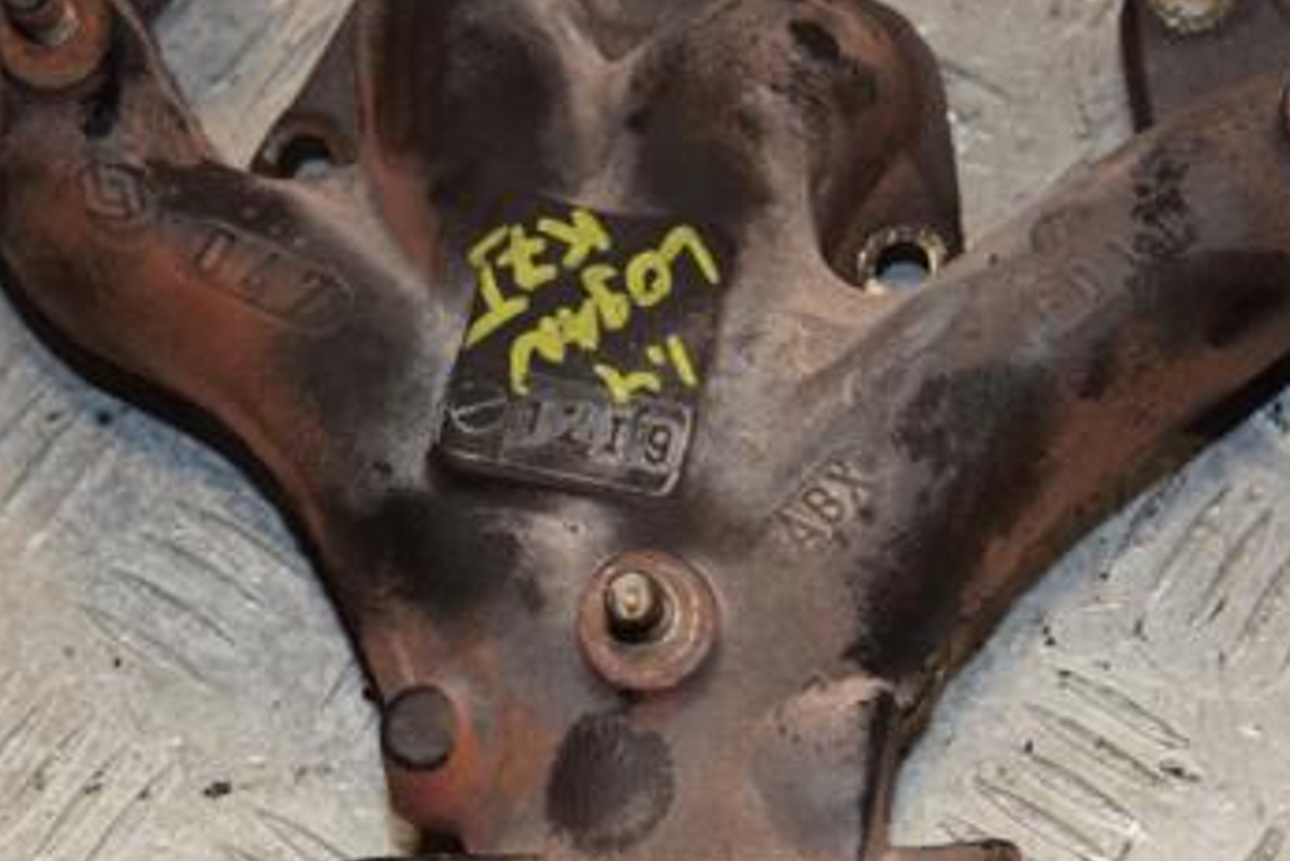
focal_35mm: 104
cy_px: 462
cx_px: 548
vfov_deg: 13.2
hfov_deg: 19.6
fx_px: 3728
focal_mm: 40
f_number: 8
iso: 800
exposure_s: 1/200
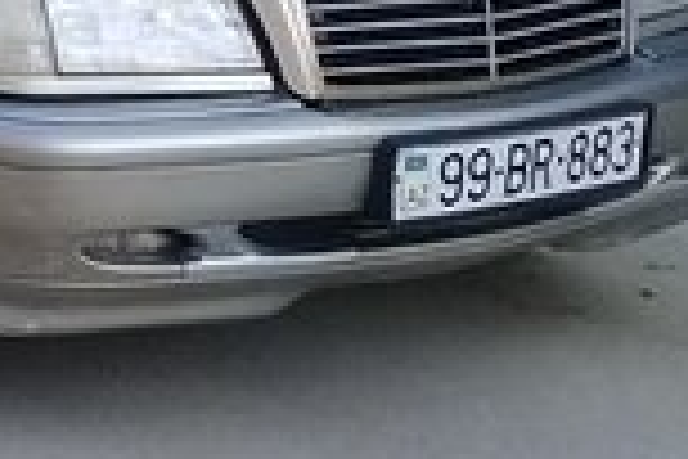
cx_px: -252
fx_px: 2656
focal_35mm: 139
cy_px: -2
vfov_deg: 9.8
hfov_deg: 14.1
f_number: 2.2
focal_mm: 3.3
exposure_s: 1/344
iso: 50
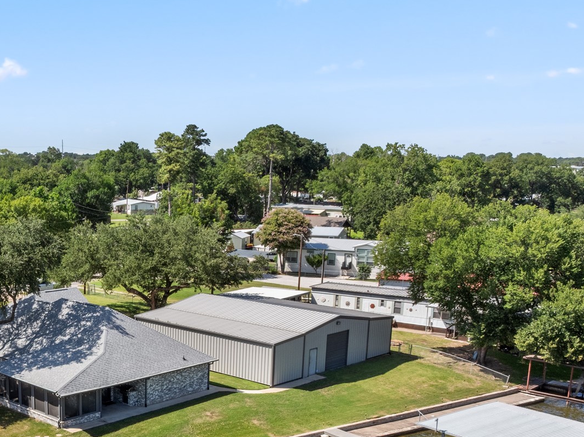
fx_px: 775
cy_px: 371
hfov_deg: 39.4
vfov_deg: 30.4
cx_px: 102
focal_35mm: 46
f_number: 11
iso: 200
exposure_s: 1/640
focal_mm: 12.29
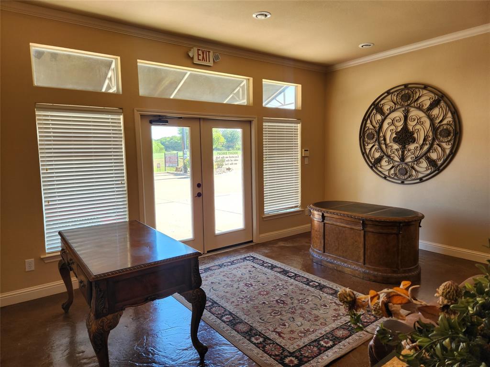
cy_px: 184
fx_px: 326
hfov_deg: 73.9
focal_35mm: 23
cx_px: 245
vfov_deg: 58.9
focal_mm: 5.4
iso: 80
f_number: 1.8
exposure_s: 1/180
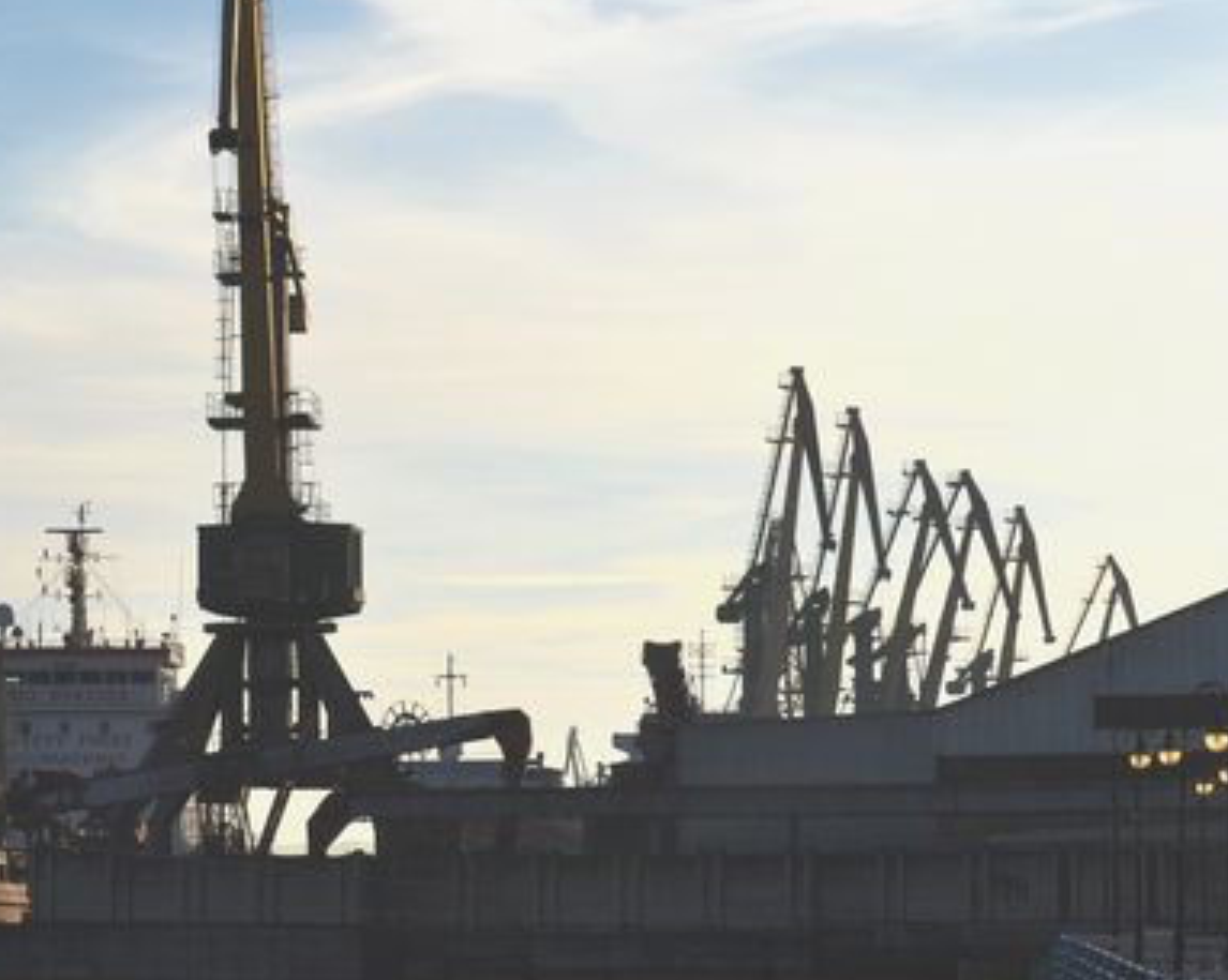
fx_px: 4786
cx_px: 254
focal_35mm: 132
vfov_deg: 11.7
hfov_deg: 14.5
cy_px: 419
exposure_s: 1/400
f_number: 10
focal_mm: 55
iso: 100
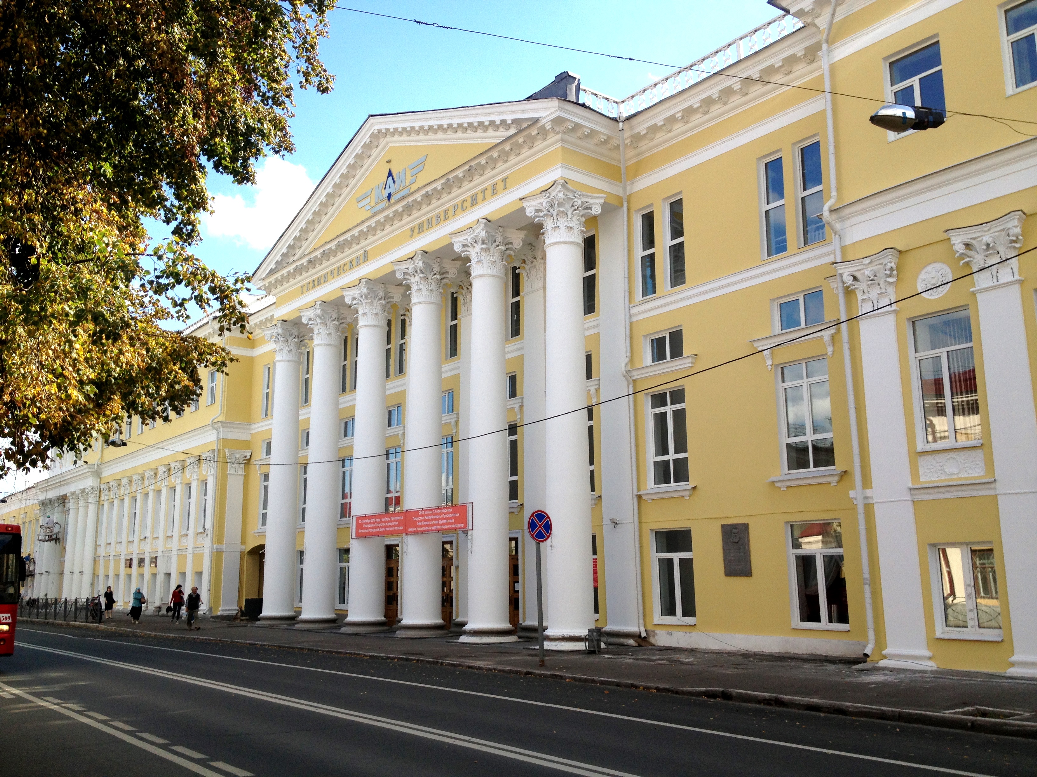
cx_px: 518
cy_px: 388
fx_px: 1049
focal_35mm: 35
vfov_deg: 40.7
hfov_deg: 52.6
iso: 50
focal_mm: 4.28
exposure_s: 1/1062
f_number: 2.4
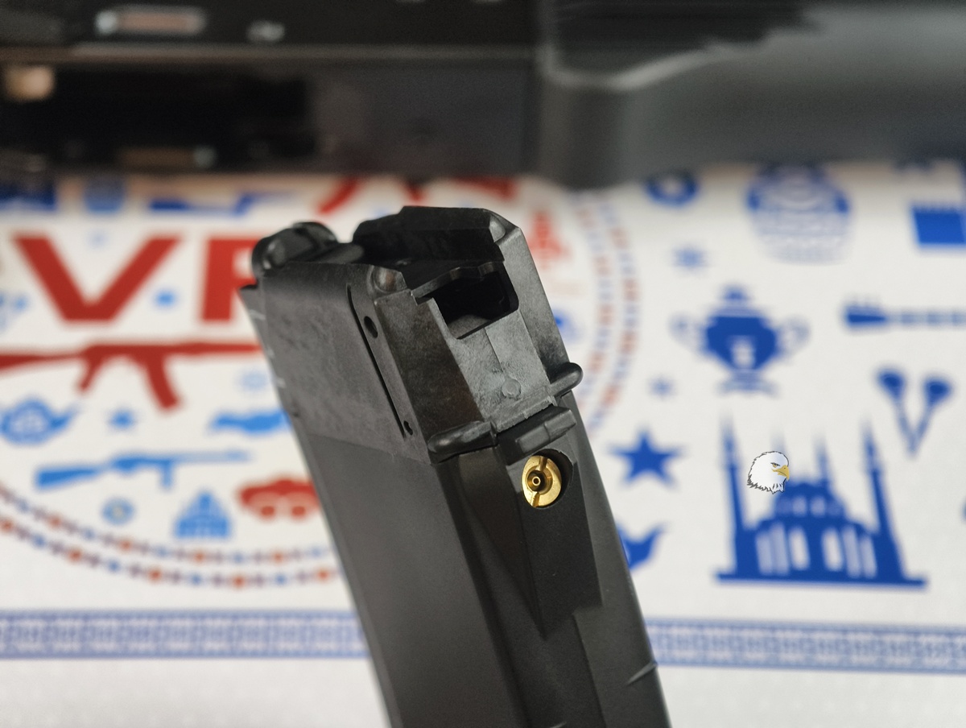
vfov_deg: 17.4
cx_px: 483
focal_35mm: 85
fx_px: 2376
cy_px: 364
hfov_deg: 23.0
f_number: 2.67
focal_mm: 22.48
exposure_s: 1/30
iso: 1138
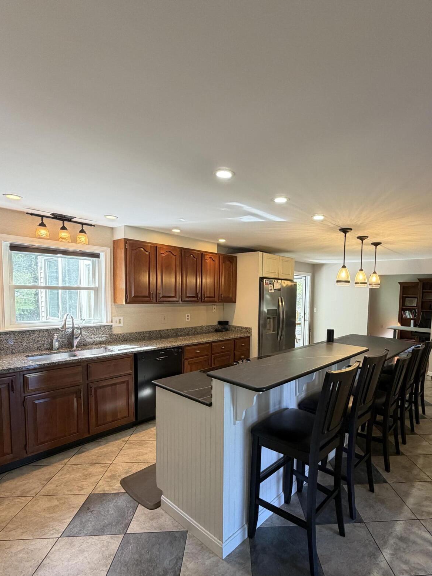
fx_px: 300
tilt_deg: -4.1
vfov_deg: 87.5
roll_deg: -1.5
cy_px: 317
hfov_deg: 70.9
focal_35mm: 18
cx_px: 259
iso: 200
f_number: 2.2
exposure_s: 1/60
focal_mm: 2.22
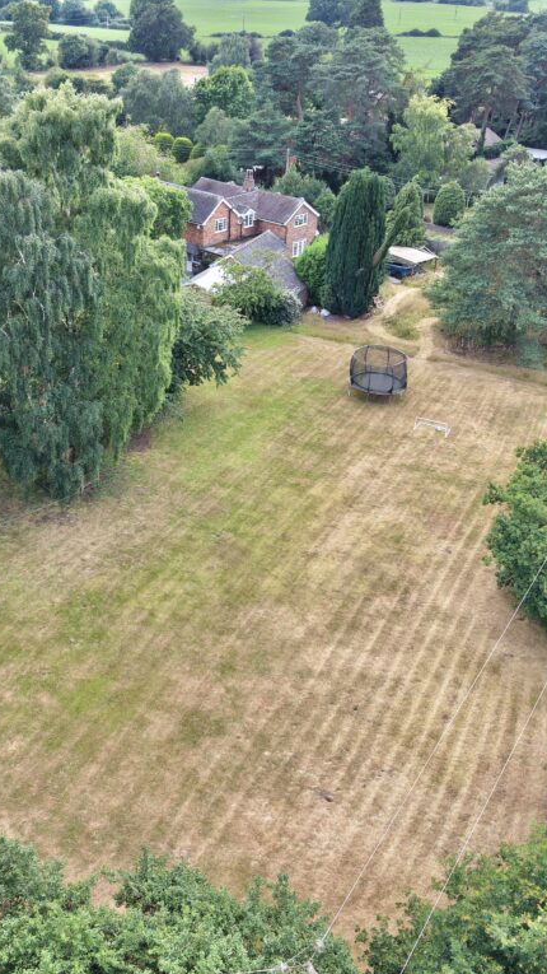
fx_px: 903
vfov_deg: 56.6
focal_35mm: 35
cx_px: 191
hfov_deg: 33.5
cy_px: 488
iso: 100
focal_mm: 8.67
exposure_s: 1/500
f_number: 1.8
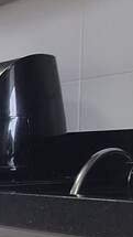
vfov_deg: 28.9
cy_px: 201
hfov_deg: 12.7
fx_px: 445
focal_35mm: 71
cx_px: -197
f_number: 2.2
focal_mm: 1.74
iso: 80
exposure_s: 1/120
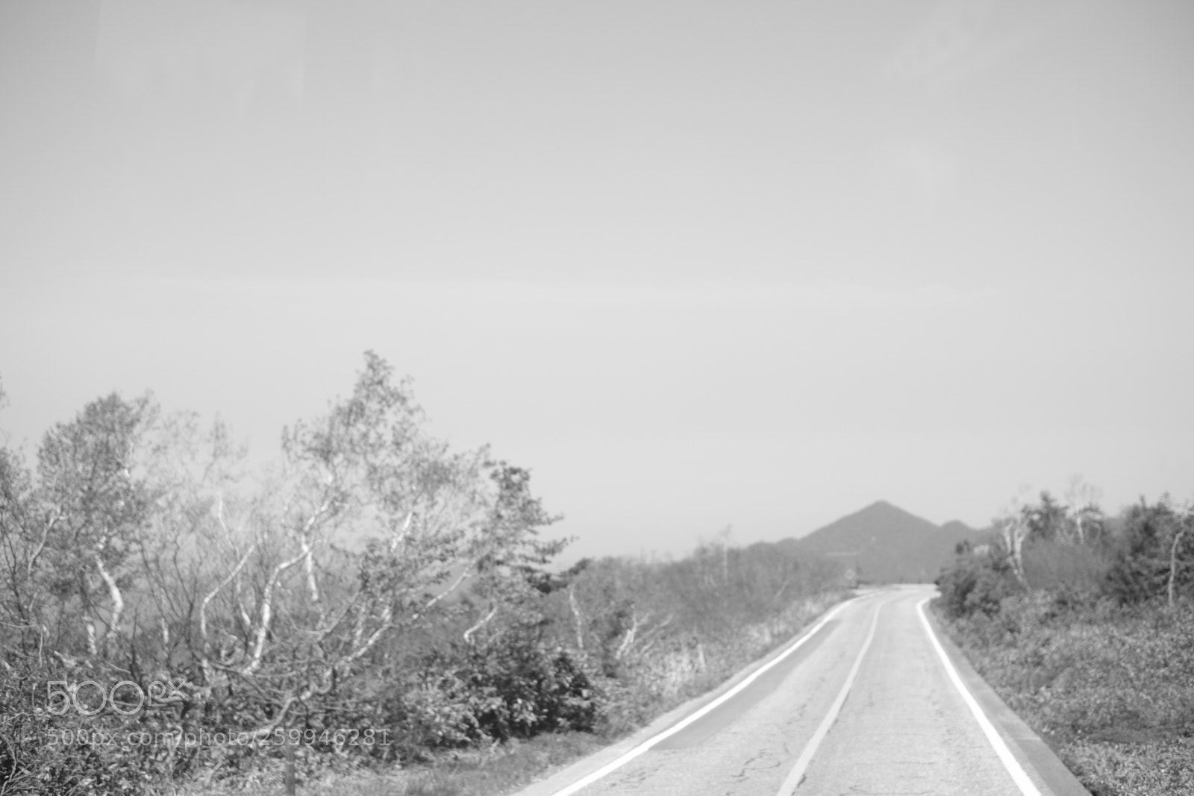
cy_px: 398
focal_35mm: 53
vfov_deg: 25.5
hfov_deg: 37.5
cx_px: 597
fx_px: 1758
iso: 200
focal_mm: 35
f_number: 2.2
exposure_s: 1/1250
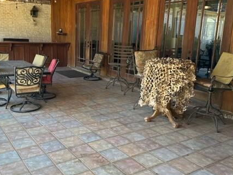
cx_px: 92
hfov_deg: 51.0
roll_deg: -1.5
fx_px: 242
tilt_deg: -13.2
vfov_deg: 39.6
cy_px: 84
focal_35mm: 36
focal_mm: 6.86
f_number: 1.78
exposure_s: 1/121
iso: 100
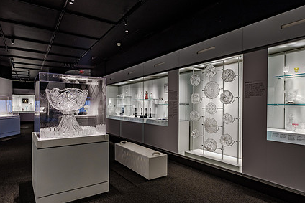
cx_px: 144
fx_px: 178
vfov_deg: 59.5
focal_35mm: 21
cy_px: 108
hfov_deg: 81.1
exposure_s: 1/1.67
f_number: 8
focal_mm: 10
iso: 200
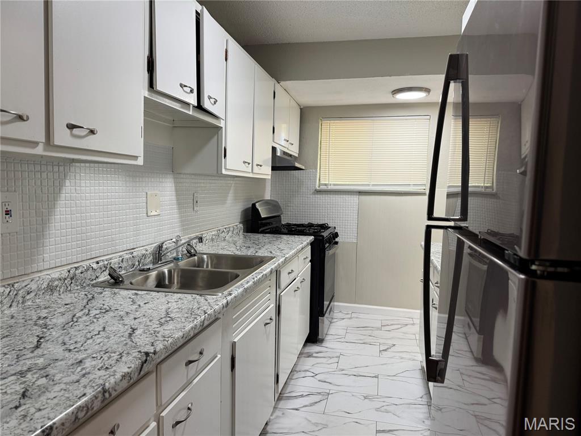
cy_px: 218
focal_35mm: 24
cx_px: 290
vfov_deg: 56.8
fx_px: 403
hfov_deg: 71.6
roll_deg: -1.1
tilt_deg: -5.9
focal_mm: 6.76
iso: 125
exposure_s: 1/120
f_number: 1.78
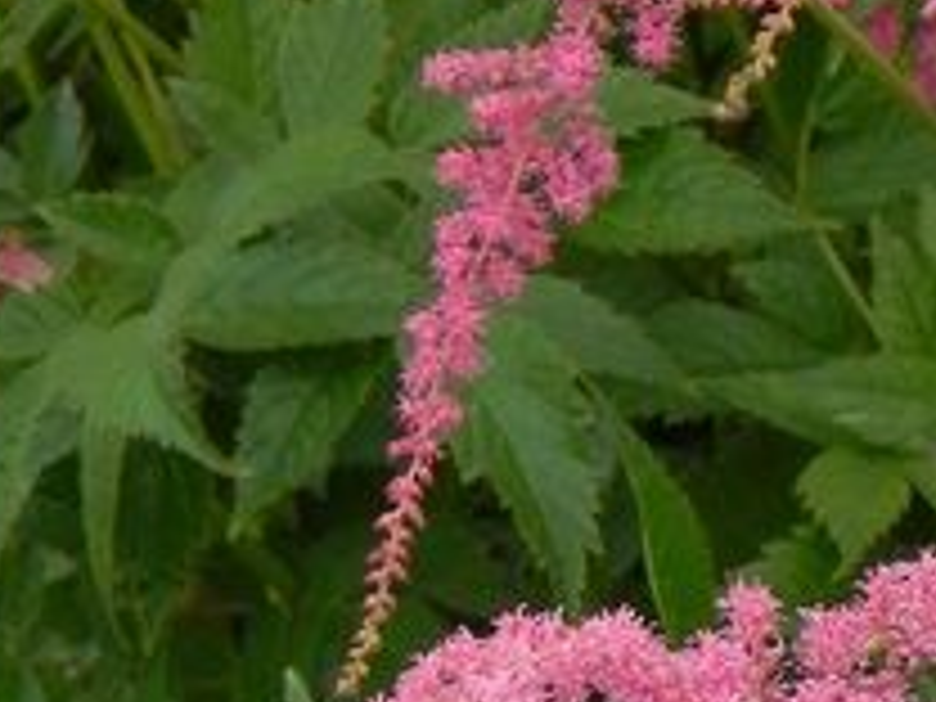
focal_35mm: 553
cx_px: -14
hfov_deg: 3.6
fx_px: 14953
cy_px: -495
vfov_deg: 2.7
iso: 160
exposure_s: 1/200
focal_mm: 25.7
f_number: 5.6
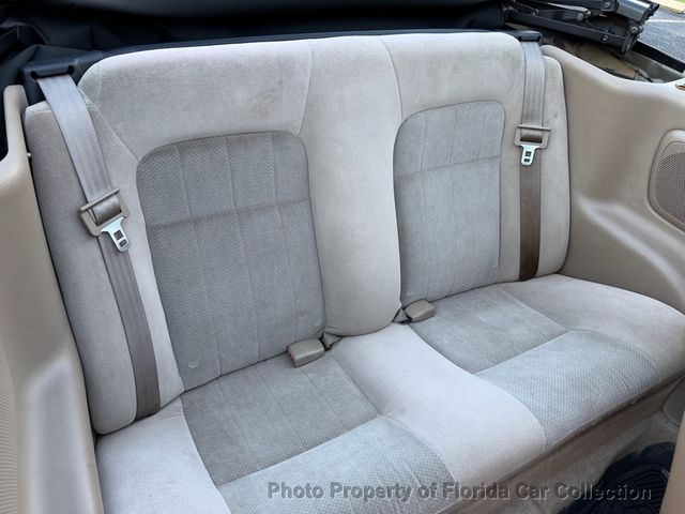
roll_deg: -7.4
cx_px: 342
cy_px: 257
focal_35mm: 24
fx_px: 475
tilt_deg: -40.0
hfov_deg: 71.6
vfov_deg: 56.8
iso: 160
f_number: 1.78
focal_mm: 6.76
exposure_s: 1/121
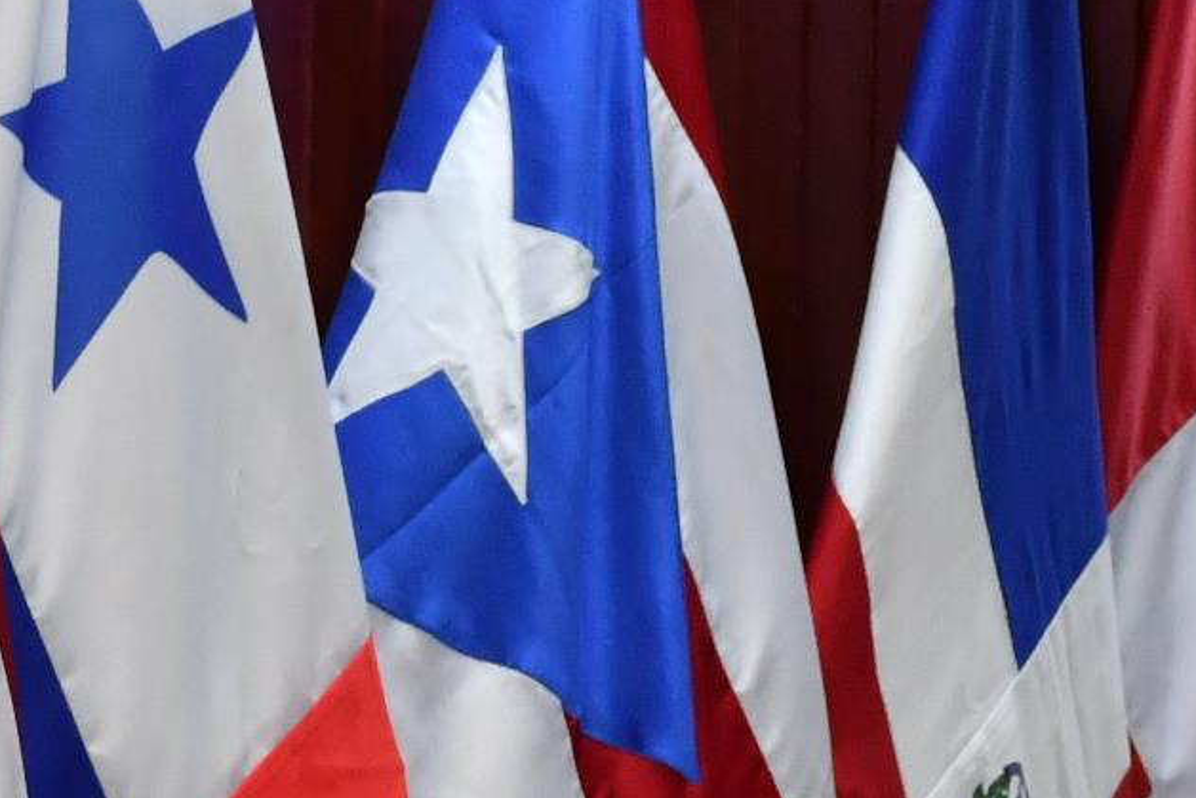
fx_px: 14587
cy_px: 1425
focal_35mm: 439
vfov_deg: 3.1
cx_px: 684
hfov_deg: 4.7
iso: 1250
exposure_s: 1/80
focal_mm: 66
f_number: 5.6
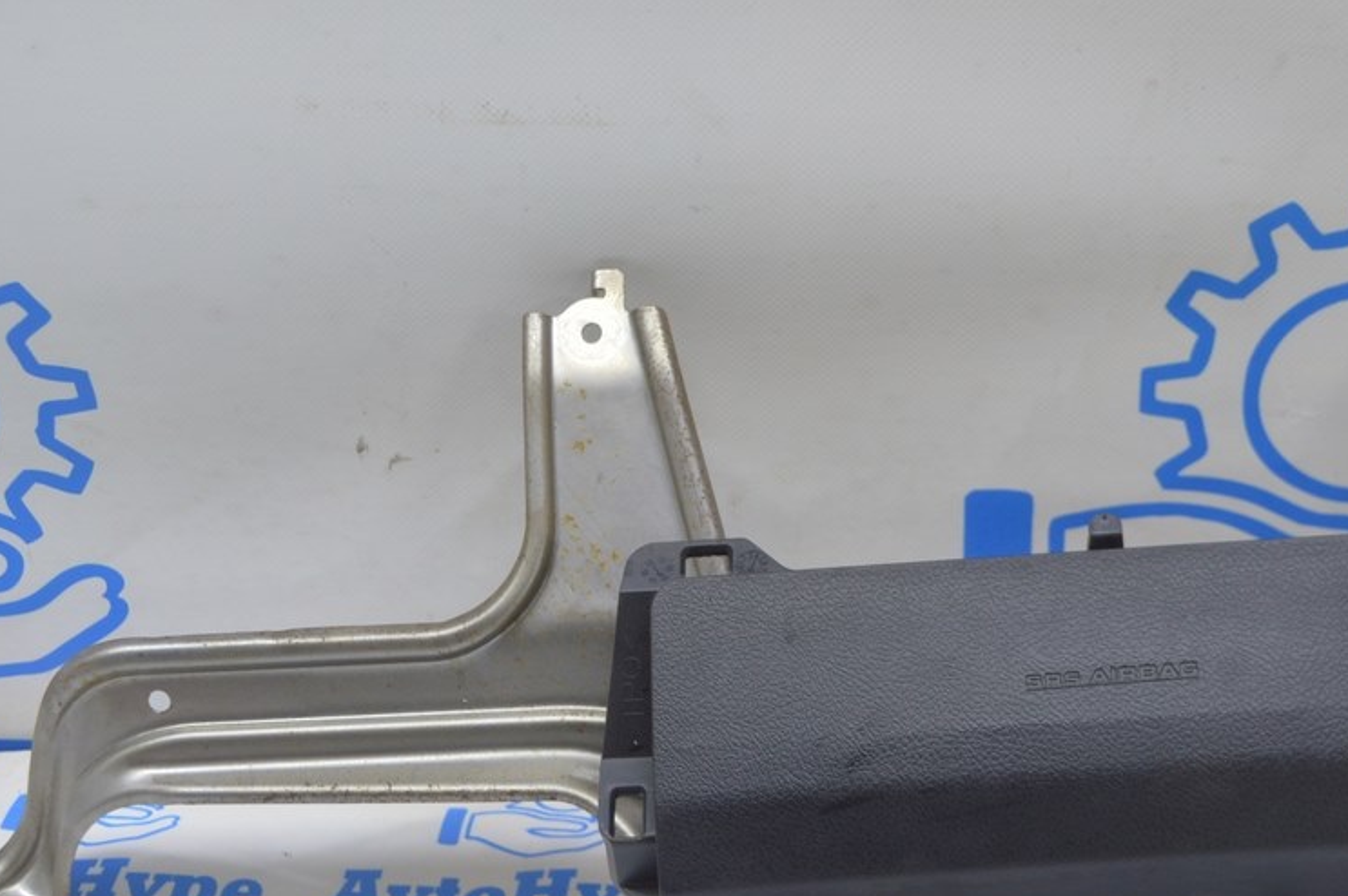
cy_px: 550
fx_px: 2319
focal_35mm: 62
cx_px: 818
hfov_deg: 32.3
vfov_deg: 21.8
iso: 400
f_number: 5.6
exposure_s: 1/20
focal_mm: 30
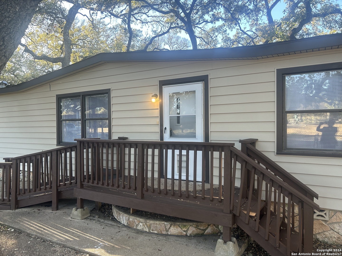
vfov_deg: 53.1
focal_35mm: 26
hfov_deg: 67.3
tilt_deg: -1.9
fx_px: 257
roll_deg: +0.9
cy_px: 128
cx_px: 171
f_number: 1.5
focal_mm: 5.7
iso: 64
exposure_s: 1/153
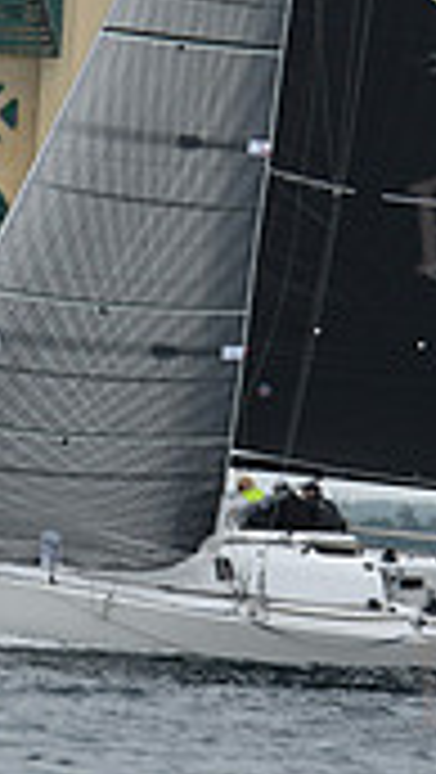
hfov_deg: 1.9
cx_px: 178
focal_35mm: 653
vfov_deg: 3.3
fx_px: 13395
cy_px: -14
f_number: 5
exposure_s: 1/800
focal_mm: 185
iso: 250
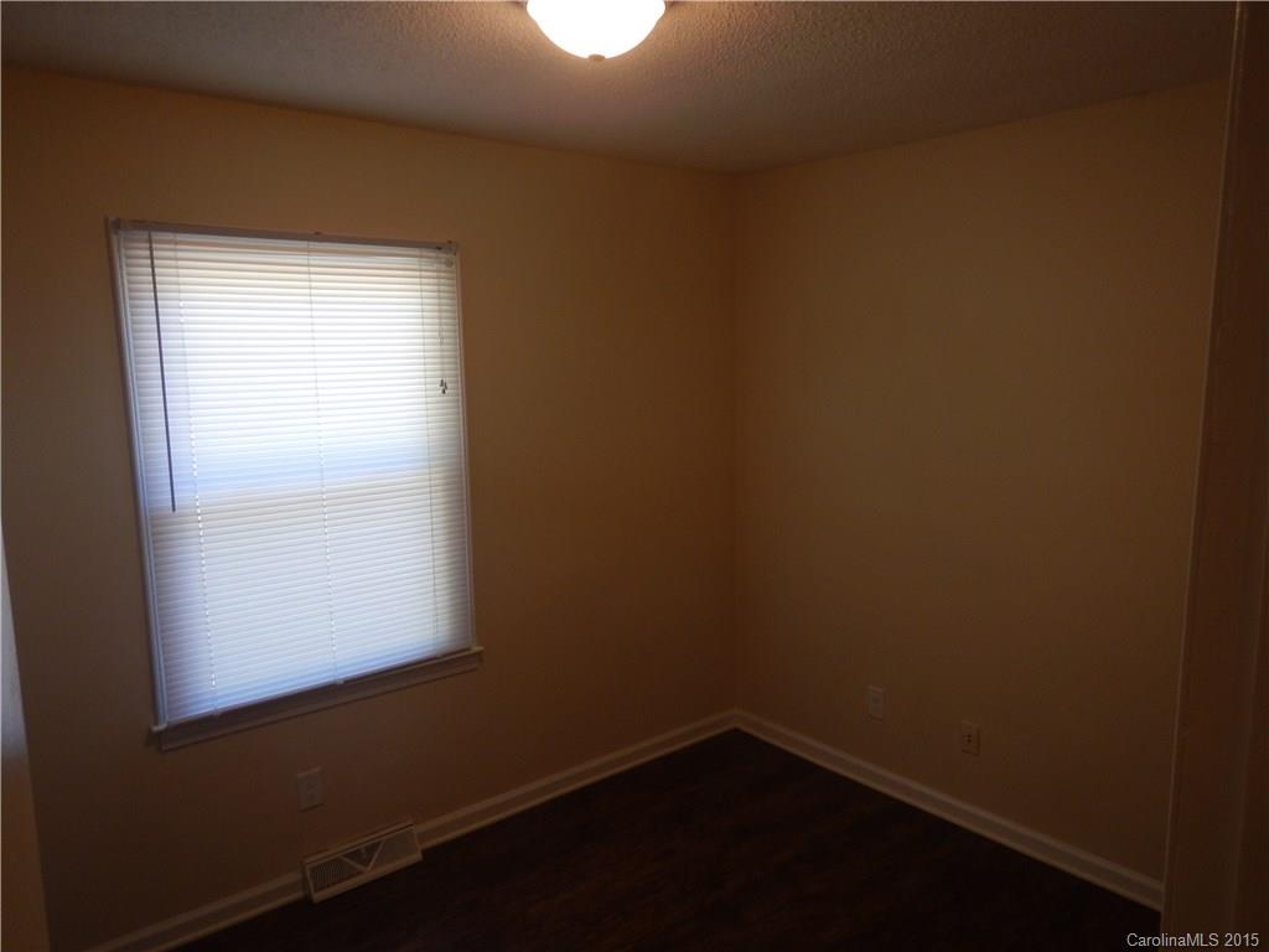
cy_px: 476
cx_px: 634
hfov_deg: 71.6
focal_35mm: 24
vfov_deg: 56.8
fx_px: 880
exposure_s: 1/50
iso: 125
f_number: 2.8
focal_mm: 4.3
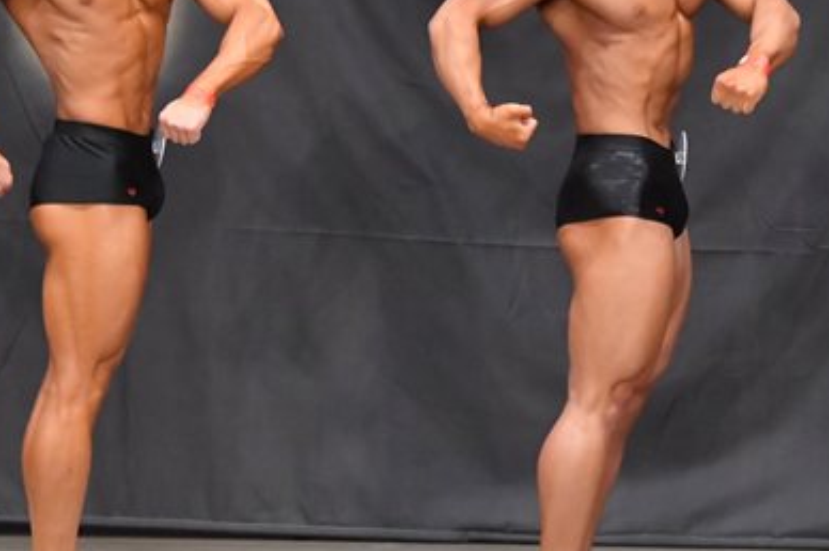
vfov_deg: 3.4
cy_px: 164
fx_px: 9295
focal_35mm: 404
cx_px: 458
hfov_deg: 5.1
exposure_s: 1/400
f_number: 5.6
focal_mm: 135
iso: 6400
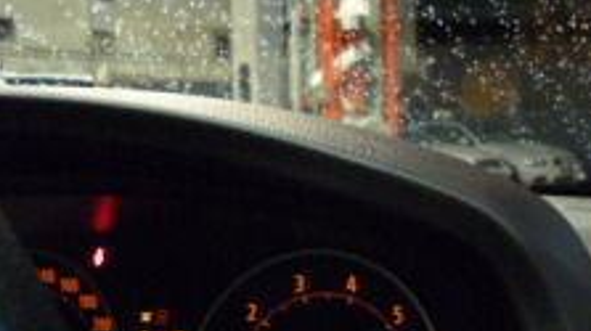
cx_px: 564
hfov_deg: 31.3
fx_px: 986
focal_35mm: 63
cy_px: 207
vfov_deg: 19.0
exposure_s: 1/30
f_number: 2.9
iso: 800
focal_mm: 5.4
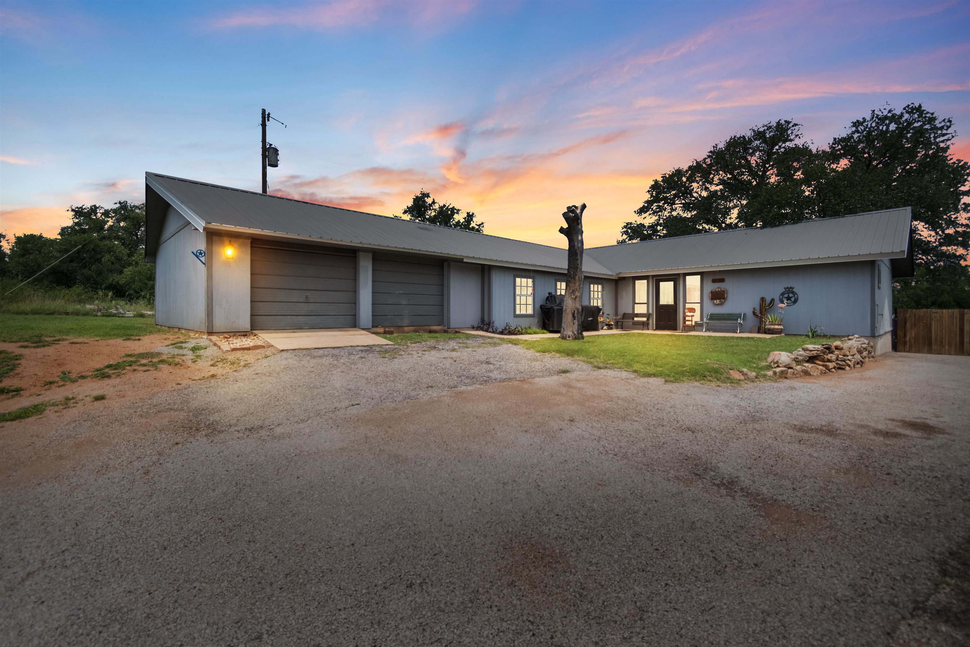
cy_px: 324
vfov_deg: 77.3
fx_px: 404
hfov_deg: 100.4
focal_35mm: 15
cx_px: 485
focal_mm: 10
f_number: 4.5
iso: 180
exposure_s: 1/8000
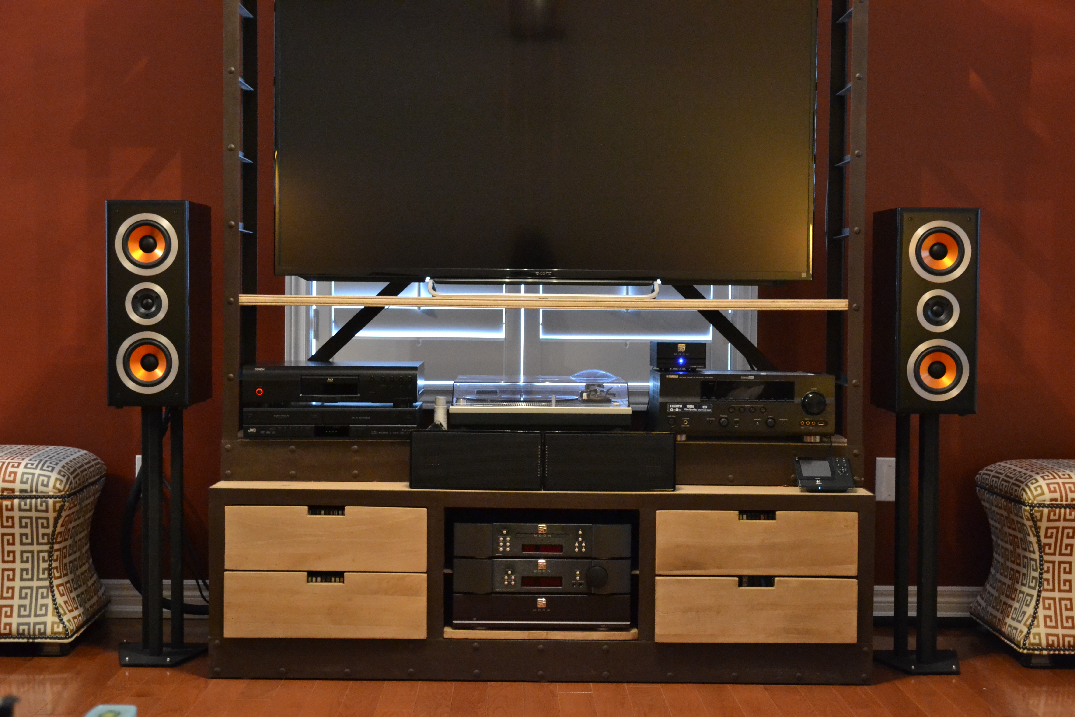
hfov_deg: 35.1
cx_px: 538
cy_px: 358
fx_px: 1702
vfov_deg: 23.8
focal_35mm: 57
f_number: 5
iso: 3200
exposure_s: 1/13
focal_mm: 38
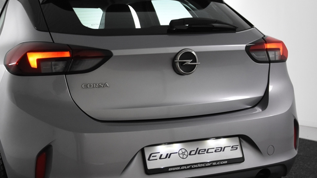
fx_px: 538
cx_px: 103
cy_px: 106
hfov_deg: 32.5
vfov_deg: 18.8
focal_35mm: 64
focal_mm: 28
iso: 1600
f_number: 5
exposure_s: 1/100
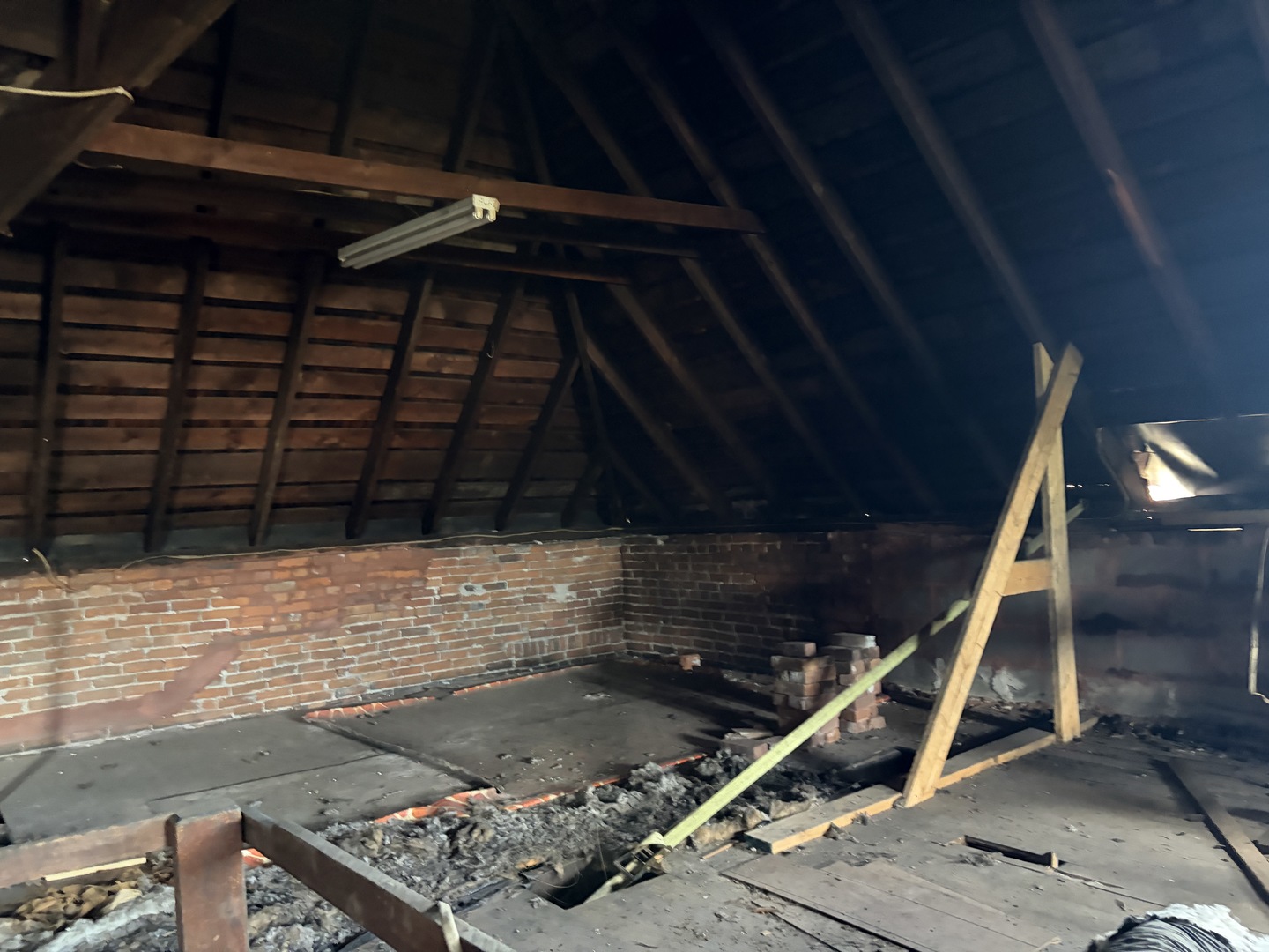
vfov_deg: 53.1
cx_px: 634
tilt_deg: +4.3
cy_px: 476
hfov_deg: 67.3
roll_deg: +3.7
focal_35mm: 26
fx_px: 953
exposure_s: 1/30
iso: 800
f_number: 1.6
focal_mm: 5.96
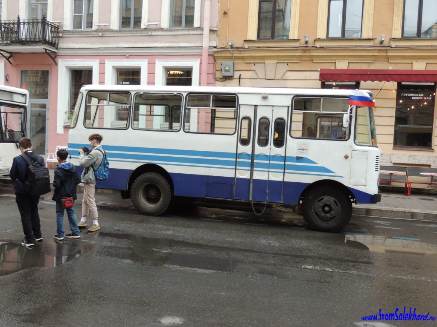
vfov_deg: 42.9
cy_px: 164
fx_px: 417
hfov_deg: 55.4
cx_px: 218
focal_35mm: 33
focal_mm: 5.8
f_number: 3.2
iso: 100
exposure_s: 1/160
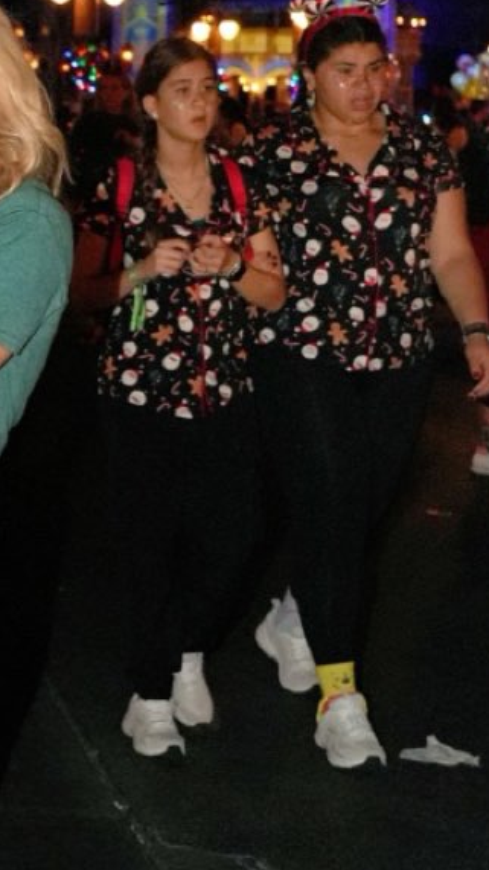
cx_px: -238
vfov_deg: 23.1
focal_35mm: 91
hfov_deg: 12.6
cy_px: 187
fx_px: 2099
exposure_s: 1/60
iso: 6400
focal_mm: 31
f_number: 5
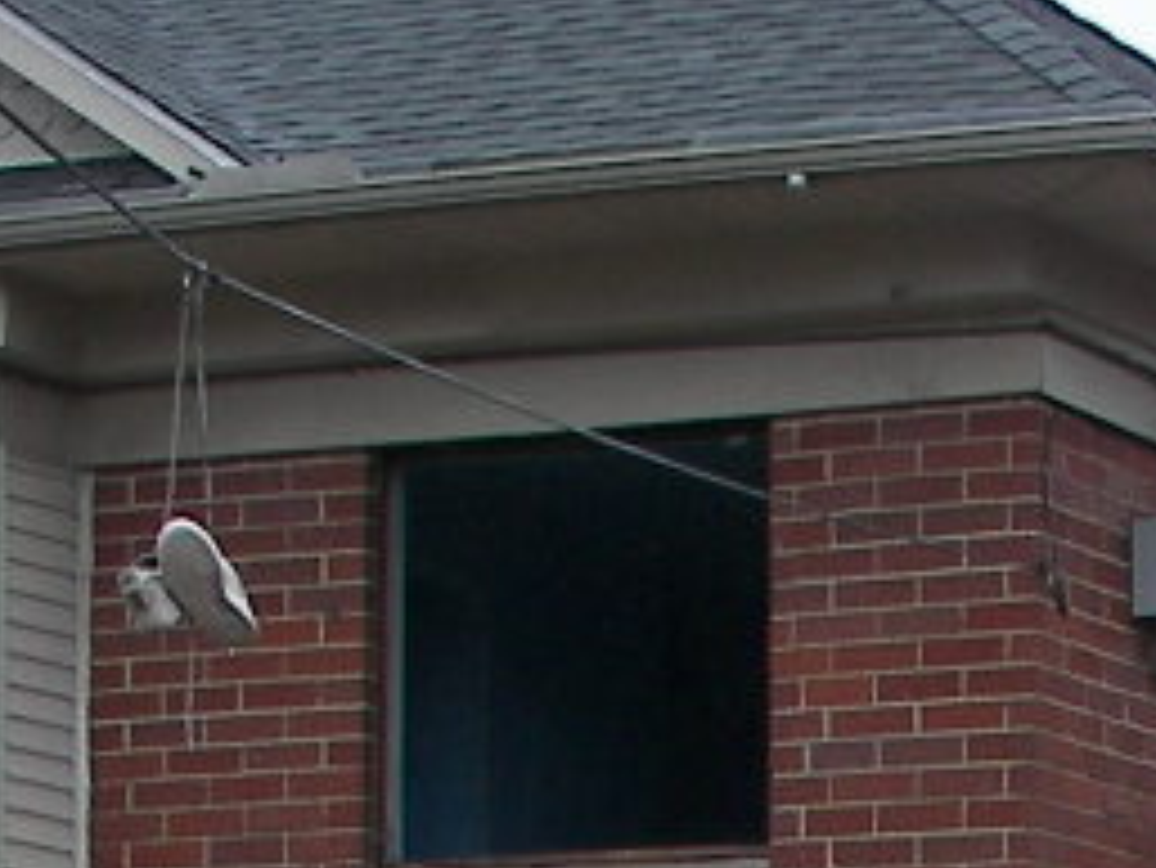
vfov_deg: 8.0
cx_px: 1071
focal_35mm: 179
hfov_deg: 11.0
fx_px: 5980
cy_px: 1534
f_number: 2.8
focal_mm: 6
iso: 50
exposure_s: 1/50
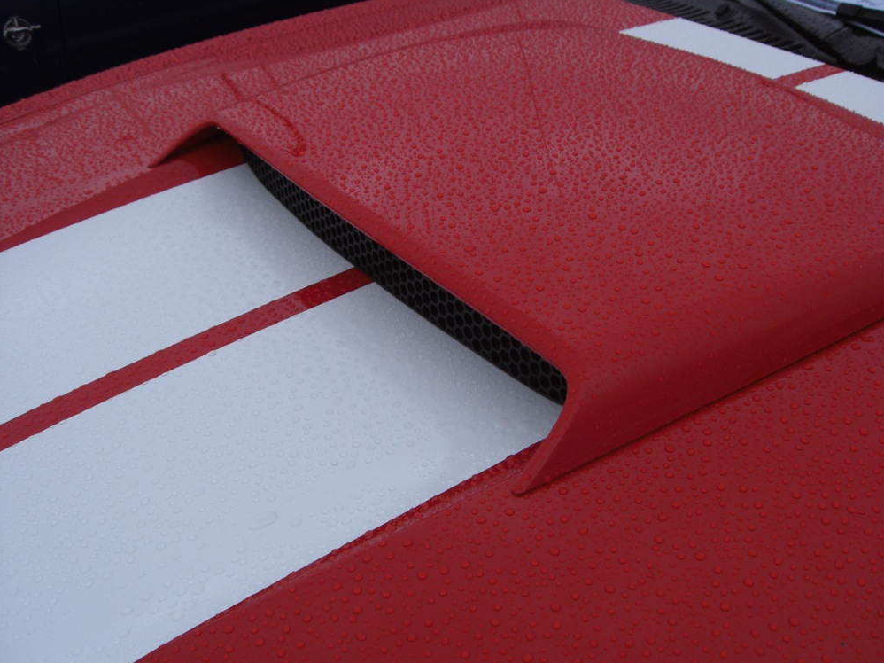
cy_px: 335
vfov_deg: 36.8
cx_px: 451
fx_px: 996
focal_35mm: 39
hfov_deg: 47.9
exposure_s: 1/1000
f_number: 2.7
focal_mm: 6.2
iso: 64
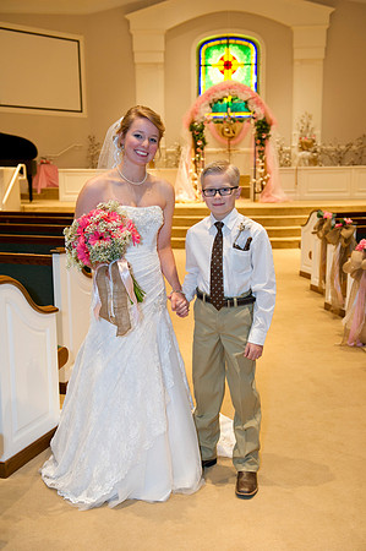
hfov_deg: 31.8
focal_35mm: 42
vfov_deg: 46.4
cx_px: 183
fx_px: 642
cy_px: 276
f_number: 4
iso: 1250
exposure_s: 1/125
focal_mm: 42
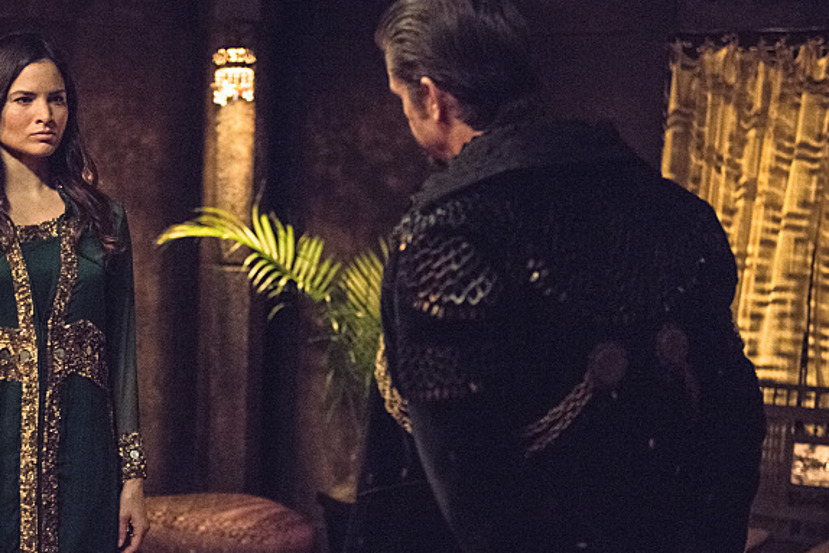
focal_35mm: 78
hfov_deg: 25.8
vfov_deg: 17.5
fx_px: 1797
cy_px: 302
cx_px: 260
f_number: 2.8
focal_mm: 56
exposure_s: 1/125
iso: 8063
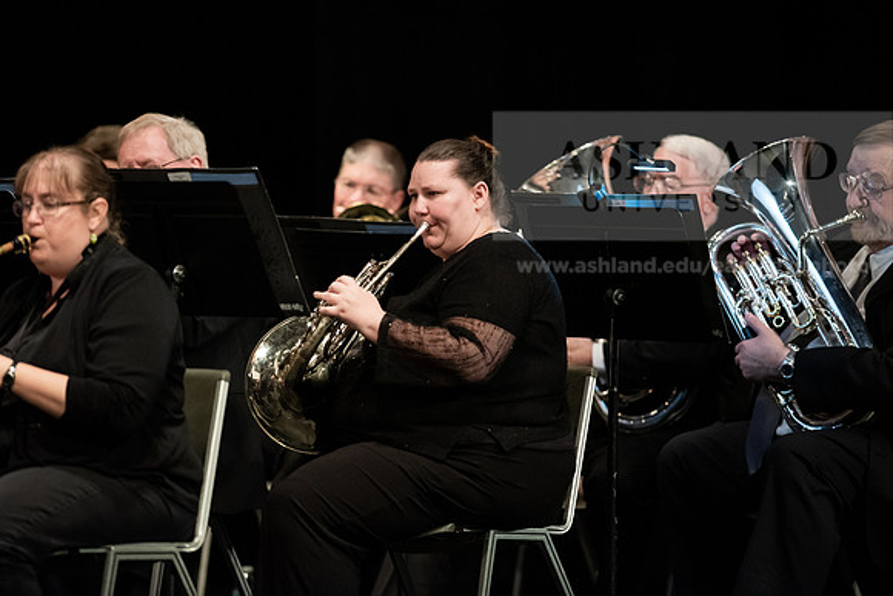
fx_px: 7443
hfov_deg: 6.9
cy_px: 298
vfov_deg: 4.6
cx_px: 446
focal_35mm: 300
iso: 4000
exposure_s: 1/320
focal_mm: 300
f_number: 2.8
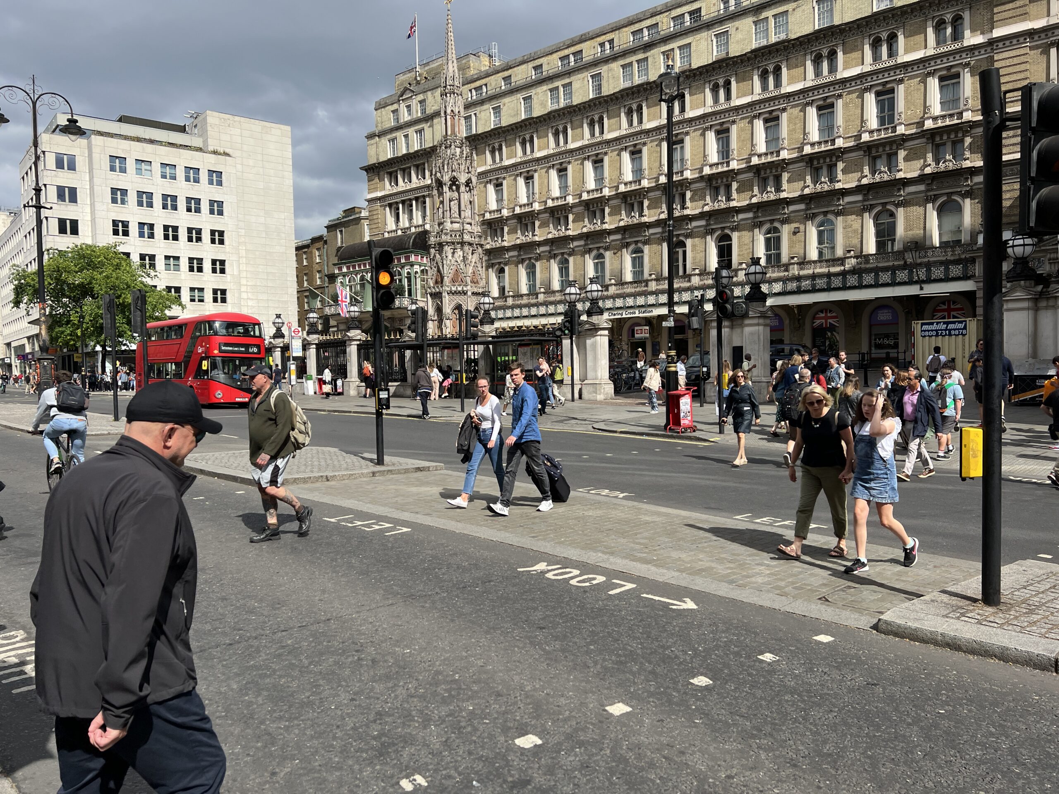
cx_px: 530
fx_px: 795
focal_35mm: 26
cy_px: 397
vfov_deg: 53.1
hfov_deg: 67.3
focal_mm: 5.7
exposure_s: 1/4444
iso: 50
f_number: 1.5
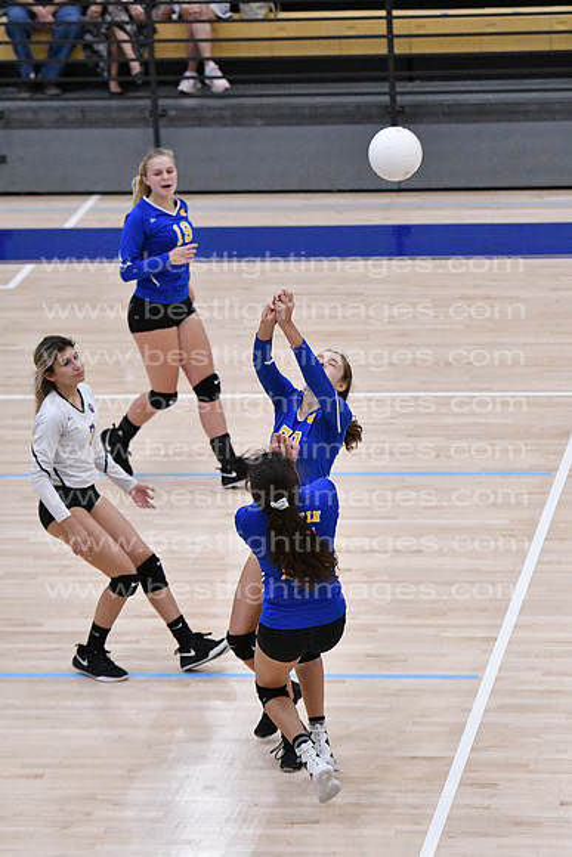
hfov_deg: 7.9
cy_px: 428
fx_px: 4144
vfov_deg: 11.8
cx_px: 286
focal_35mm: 174
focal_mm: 116
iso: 6400
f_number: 3.2
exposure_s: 1/1250
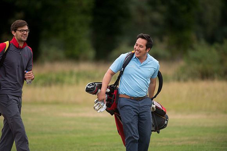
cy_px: 76
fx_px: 1892
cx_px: 114
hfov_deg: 6.9
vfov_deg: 4.6
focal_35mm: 300
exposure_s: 1/3200
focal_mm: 300
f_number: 4
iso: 800
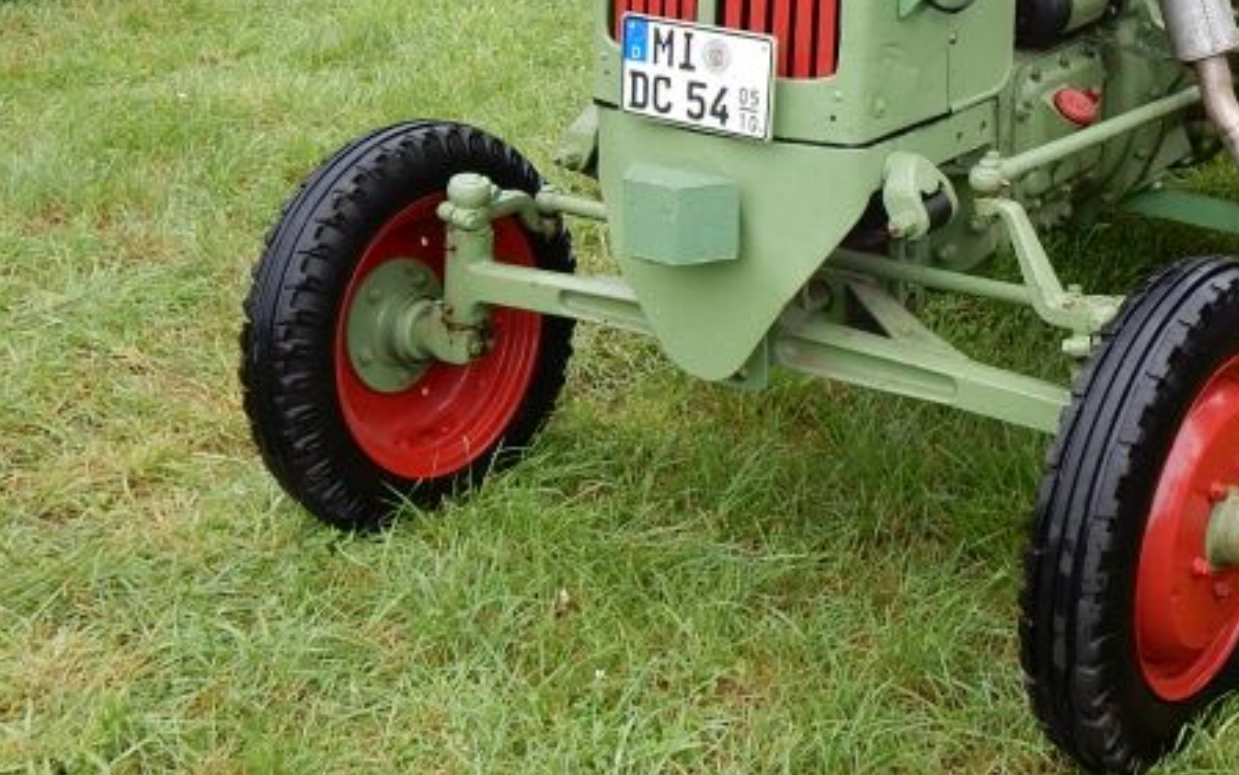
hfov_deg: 29.5
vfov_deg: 19.0
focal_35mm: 68
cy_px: 168
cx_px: 991
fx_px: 2297
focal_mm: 6.4
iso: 125
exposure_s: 1/200
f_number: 4
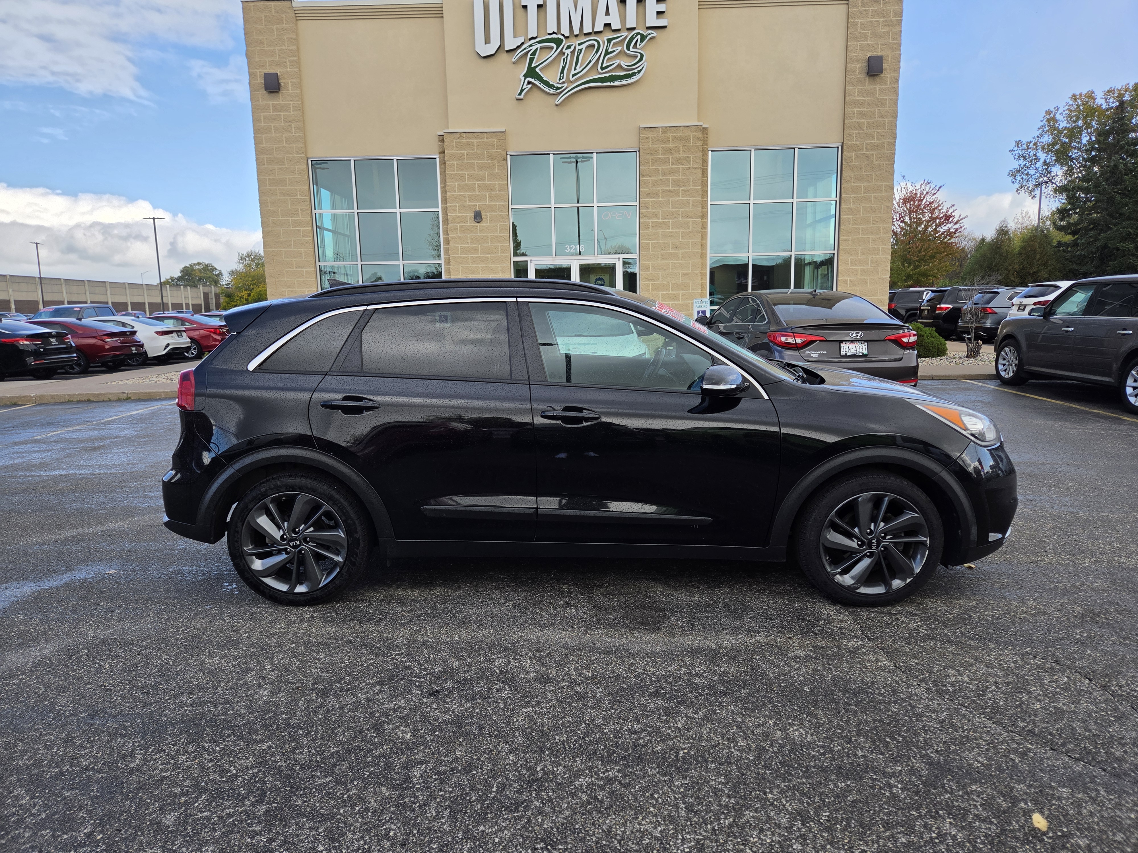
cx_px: 569
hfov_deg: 73.9
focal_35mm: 23
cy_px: 426
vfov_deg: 58.9
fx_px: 756
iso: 80
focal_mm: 5.4
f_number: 1.8
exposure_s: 1/1704
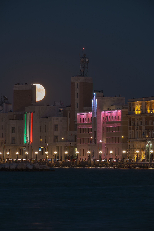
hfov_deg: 4.6
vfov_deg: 6.9
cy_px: 116
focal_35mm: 300
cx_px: 77
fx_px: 1925
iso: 160
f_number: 8
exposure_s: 1.5
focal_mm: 200
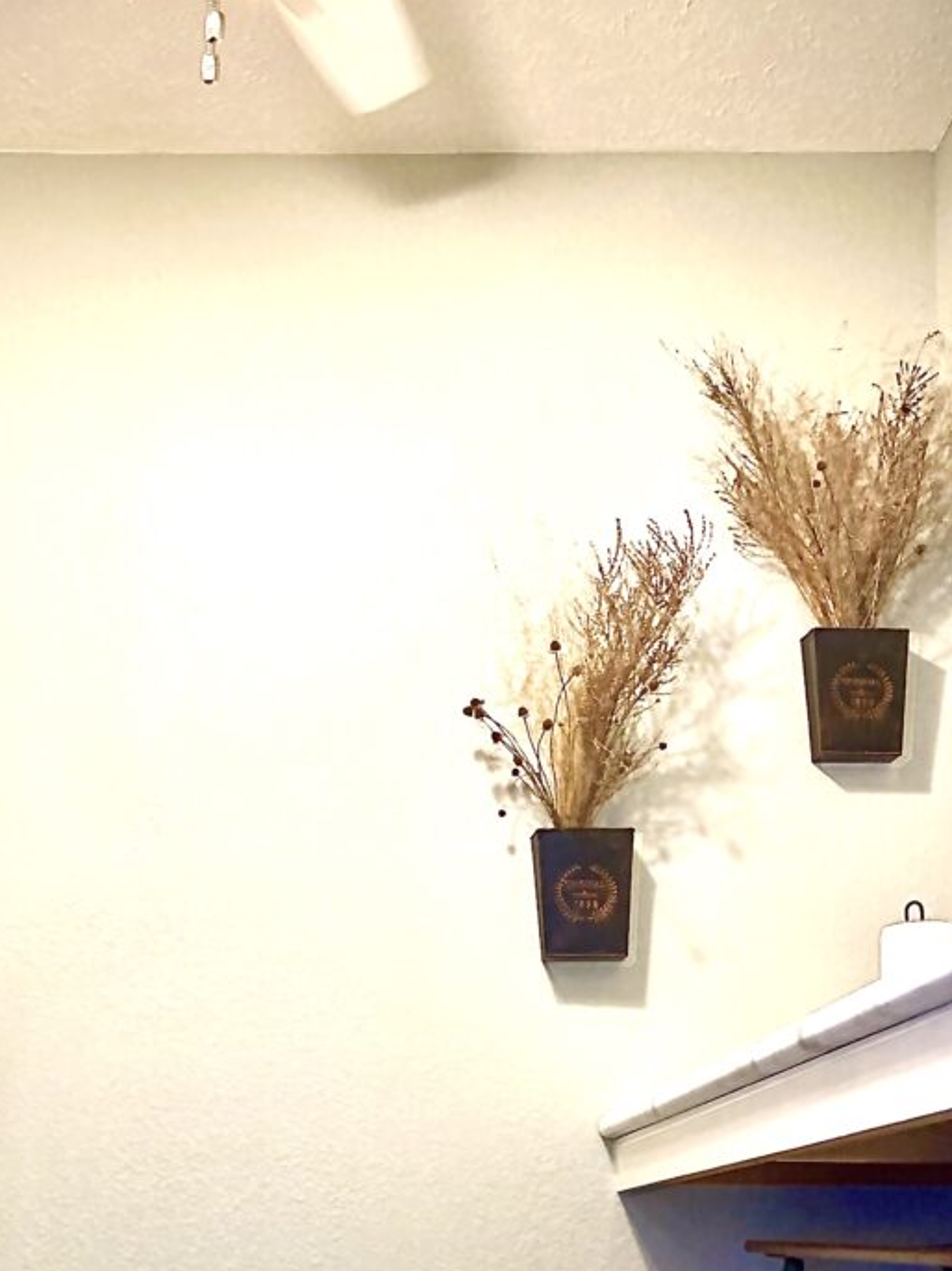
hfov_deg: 29.3
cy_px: 988
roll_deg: +0.2
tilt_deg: +9.6
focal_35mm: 49
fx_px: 1798
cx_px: 276
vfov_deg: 37.7
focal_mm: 3.99
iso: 160
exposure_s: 1/60
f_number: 1.8
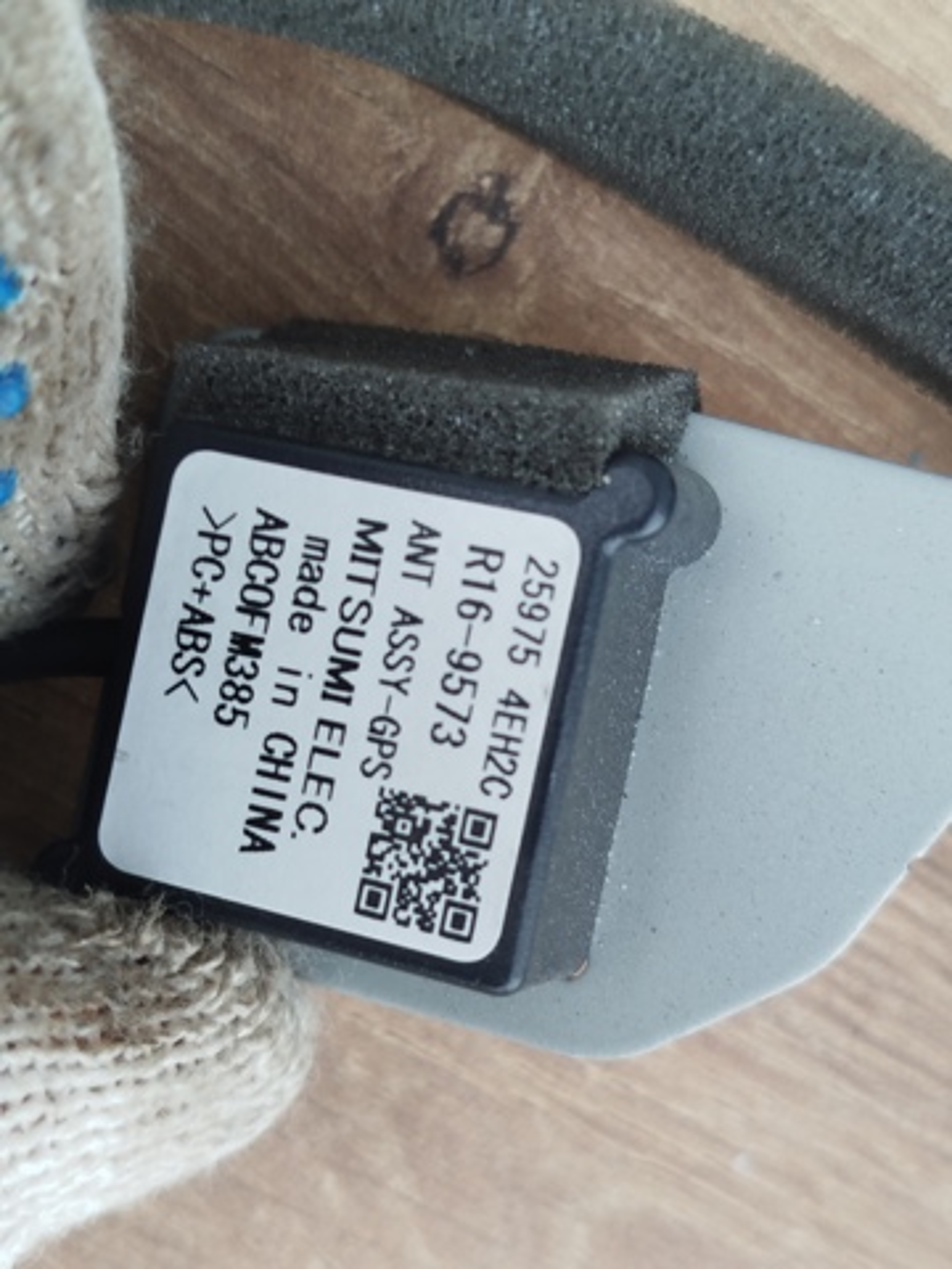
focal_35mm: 48
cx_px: 476
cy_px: 634
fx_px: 1760
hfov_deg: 30.3
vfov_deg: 39.7
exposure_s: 1/50
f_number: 1.7
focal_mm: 5.31
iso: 100
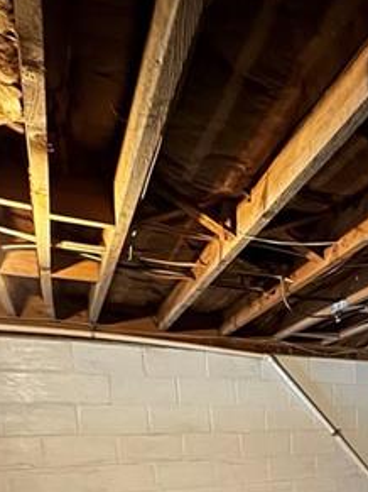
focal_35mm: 37
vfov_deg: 43.1
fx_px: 525
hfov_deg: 31.0
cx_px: 466
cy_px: 492
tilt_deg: -6.5
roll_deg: +1.3
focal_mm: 2.22
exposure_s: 1/12
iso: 1250
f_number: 2.2
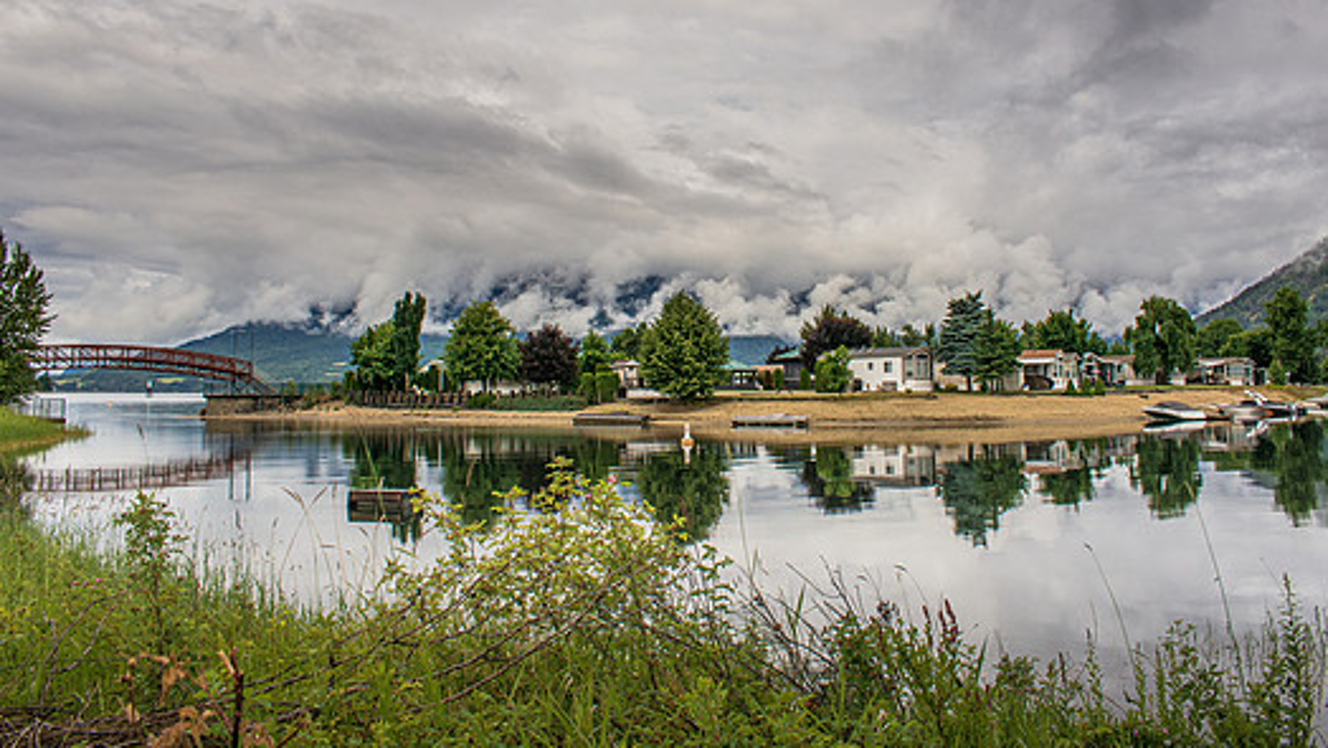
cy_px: 248
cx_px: 708
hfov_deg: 59.4
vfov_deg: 35.3
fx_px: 1162
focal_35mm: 33
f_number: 10
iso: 125
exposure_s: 1/400
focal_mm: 18
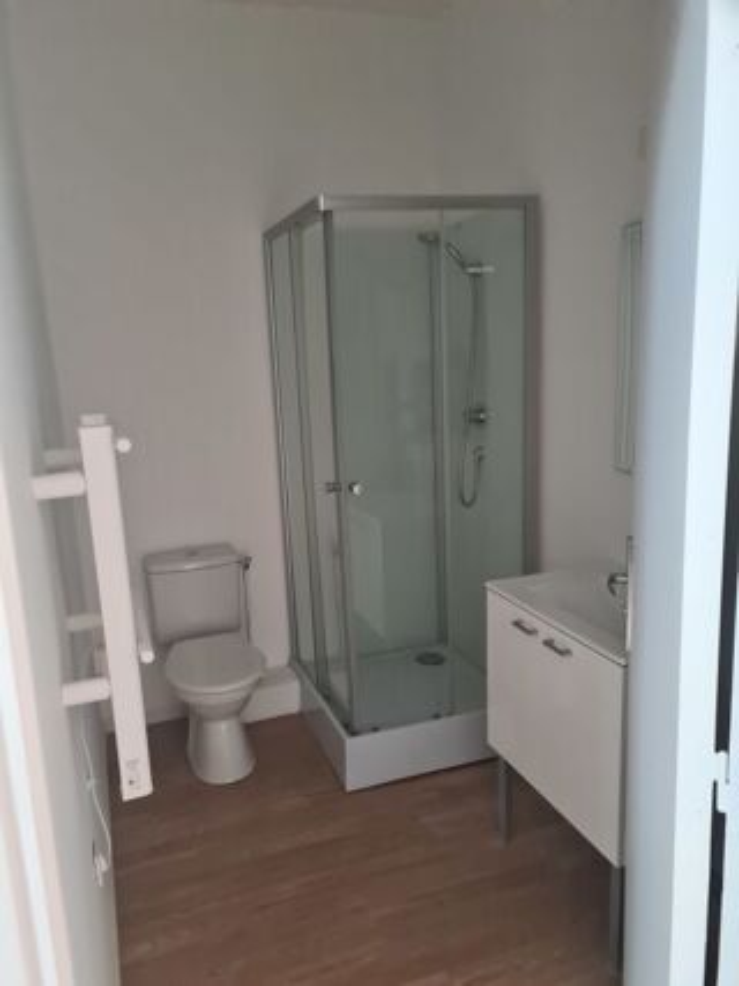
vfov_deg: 67.3
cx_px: 370
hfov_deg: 53.0
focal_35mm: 26
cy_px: 493
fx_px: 740
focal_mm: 5.4
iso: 640
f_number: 1.8
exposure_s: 1/50
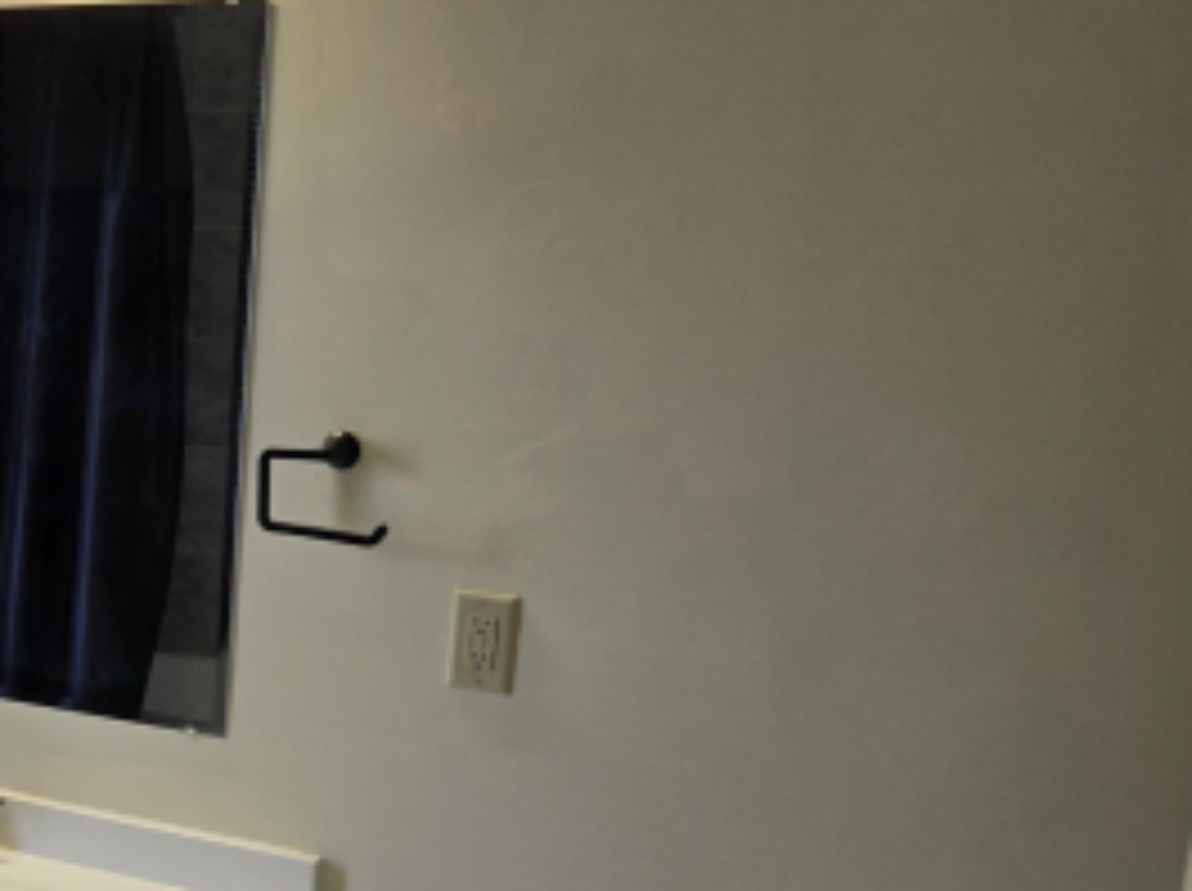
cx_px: -52
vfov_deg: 24.9
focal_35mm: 58
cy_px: 648
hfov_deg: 30.5
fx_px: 1995
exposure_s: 1/120
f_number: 1.8
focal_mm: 5.4
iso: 50
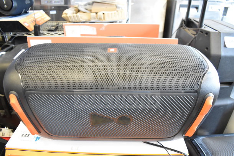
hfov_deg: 67.4
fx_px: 176
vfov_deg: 48.0
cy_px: 78
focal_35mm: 27
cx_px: 117
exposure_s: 1/30
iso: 2800
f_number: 3.5
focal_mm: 18
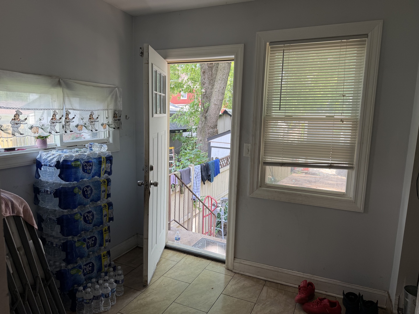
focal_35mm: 24
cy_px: 157
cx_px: 210
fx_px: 291
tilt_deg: -9.2
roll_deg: -0.8
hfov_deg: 71.6
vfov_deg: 56.8
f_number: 1.78
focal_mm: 6.76
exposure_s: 1/121
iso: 80
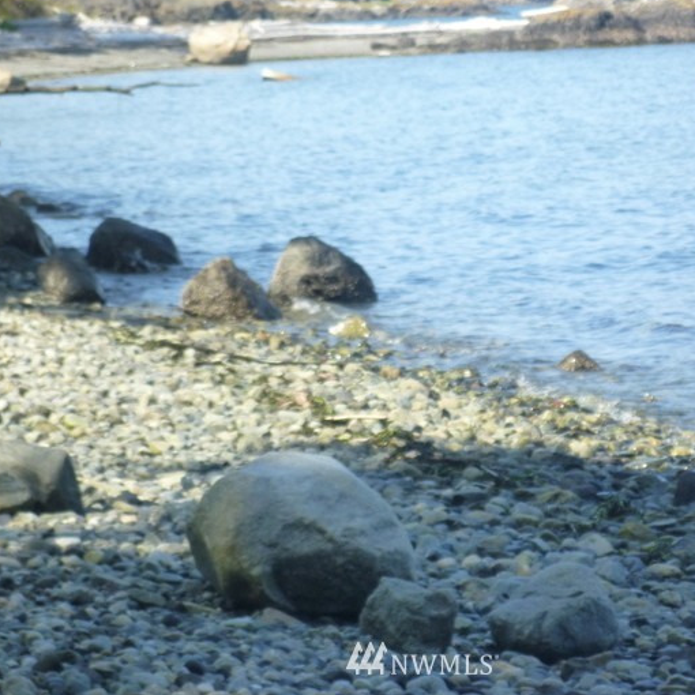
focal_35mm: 201
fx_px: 4566
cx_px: 422
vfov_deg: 8.7
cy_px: 301
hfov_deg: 8.7
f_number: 5.9
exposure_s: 1/125
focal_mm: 26
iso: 160
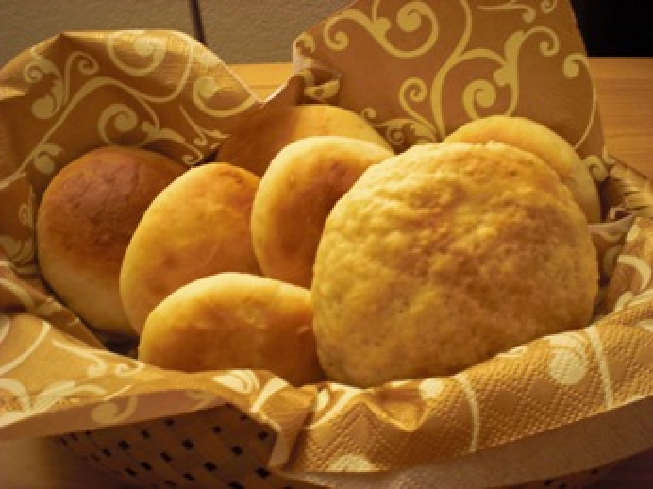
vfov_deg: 37.7
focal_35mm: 38
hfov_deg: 49.0
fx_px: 716
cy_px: 244
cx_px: 326
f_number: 3.1
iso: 200
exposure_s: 1/20
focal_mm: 6.3
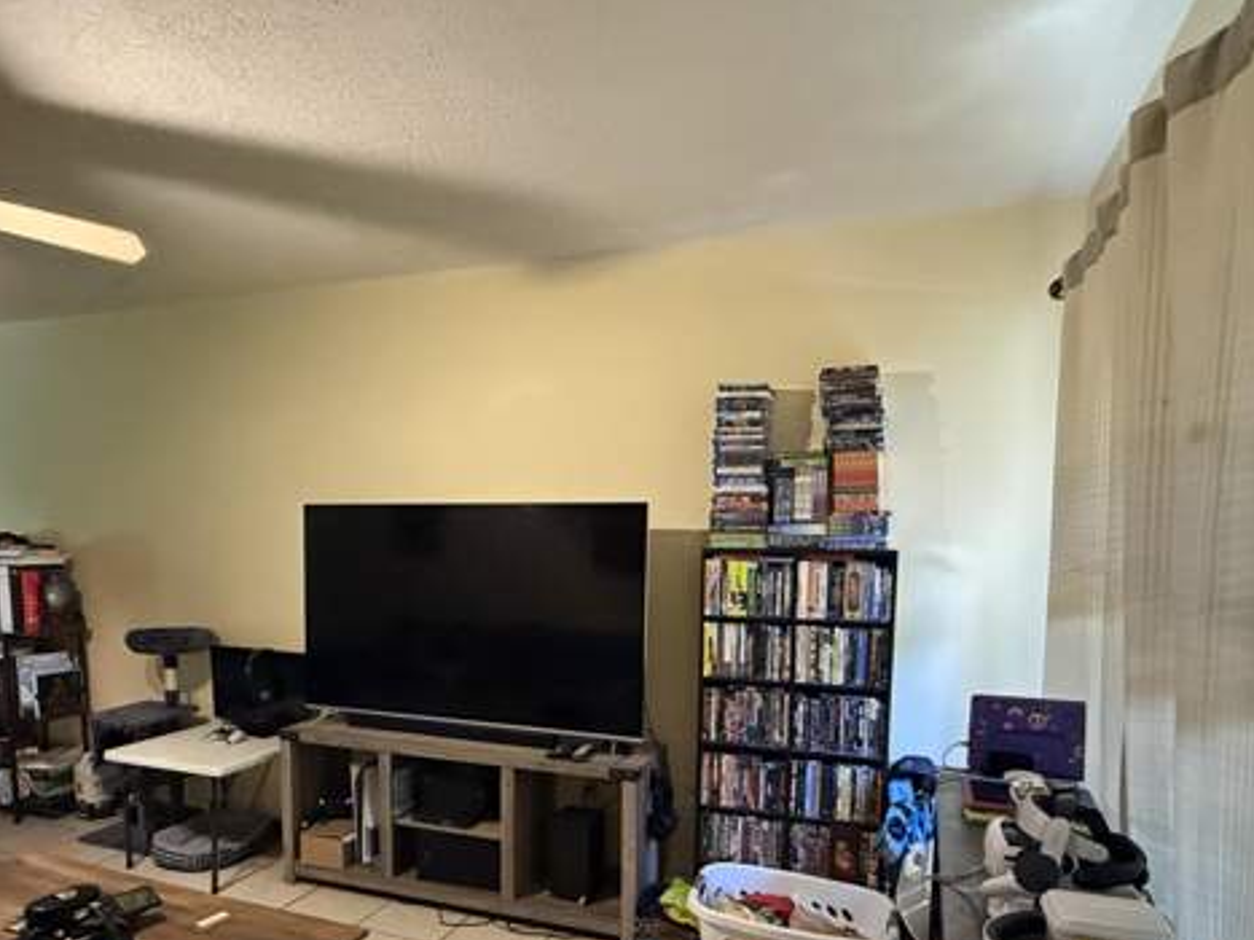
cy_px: 626
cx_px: 575
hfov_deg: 71.5
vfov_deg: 55.6
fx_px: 869
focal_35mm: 24
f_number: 2.2
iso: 1250
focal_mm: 2.22
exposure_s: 1/60
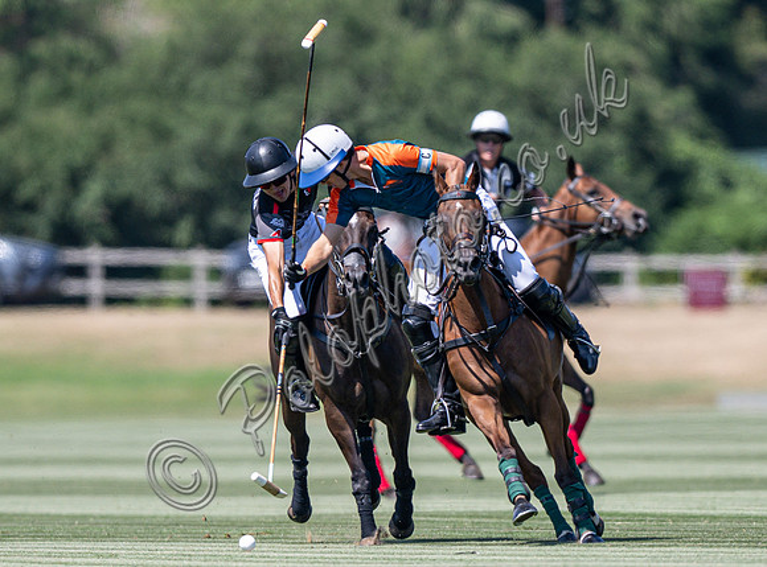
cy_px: 405
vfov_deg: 1.5
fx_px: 22110
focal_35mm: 1003
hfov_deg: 2.0
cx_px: 371
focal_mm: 400
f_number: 2.8
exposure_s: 1/3200
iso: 200
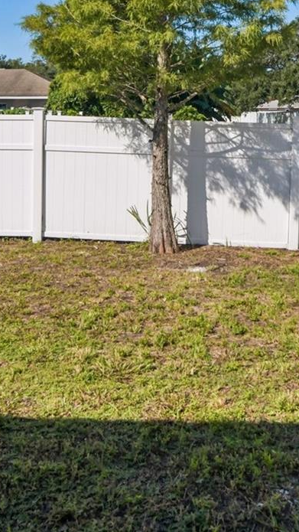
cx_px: 184
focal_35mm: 41
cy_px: 126
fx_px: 578
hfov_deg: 28.9
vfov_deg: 47.4
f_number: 8
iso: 400
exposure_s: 1/3200
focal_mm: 17
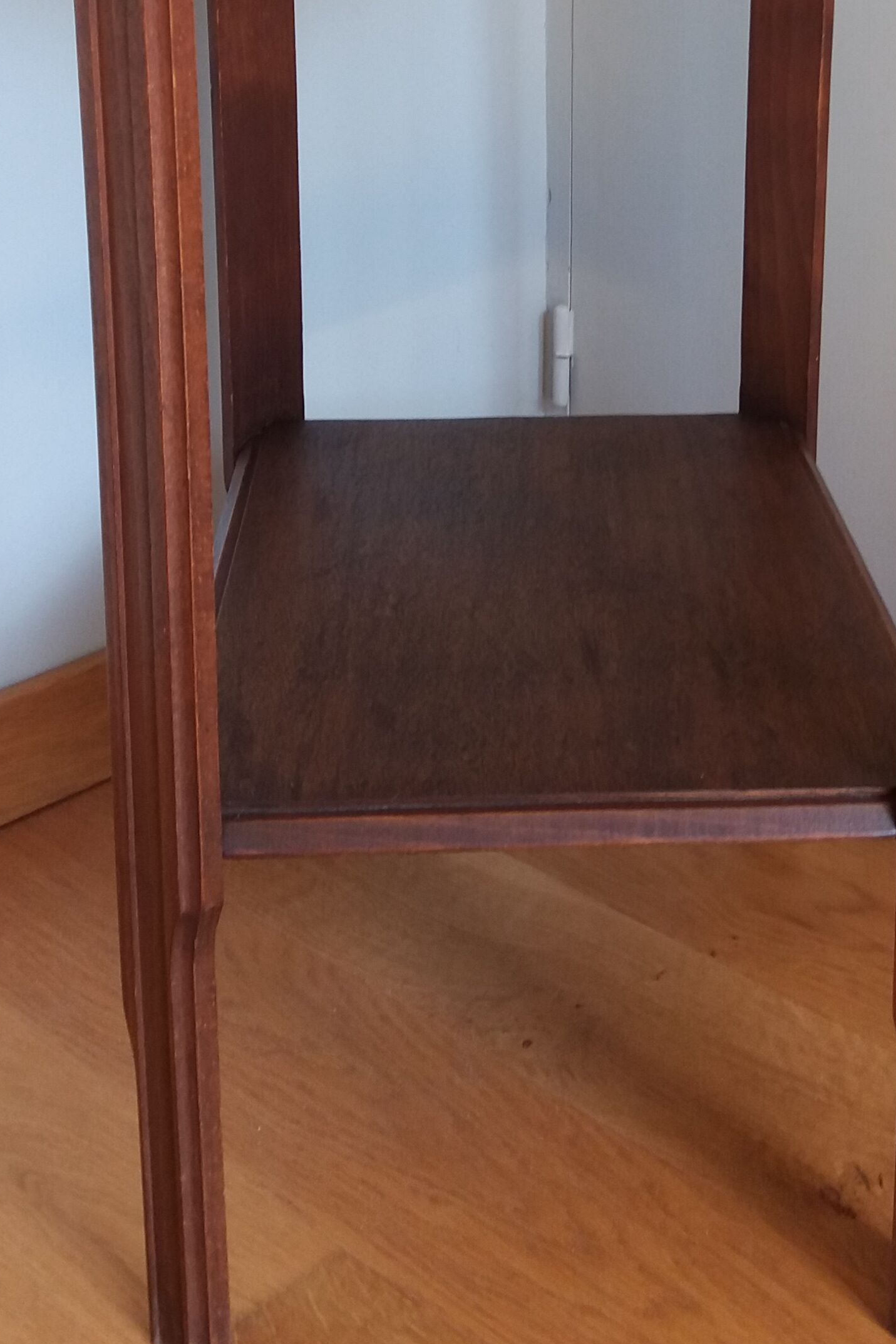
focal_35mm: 56
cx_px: 590
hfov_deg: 24.1
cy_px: 259
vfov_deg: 34.5
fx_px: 2091
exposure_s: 1/33
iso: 80
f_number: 1.9
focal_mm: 3.7
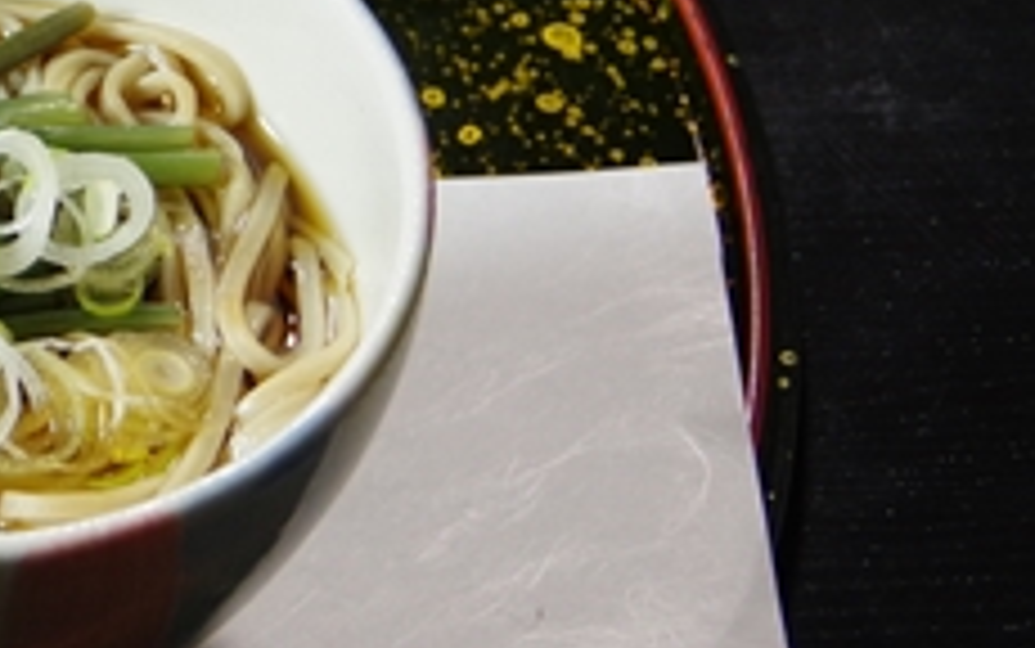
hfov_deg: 9.4
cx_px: -565
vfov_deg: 6.0
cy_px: 25
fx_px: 6124
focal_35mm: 217
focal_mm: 40
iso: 800
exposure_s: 1/100
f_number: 4.5
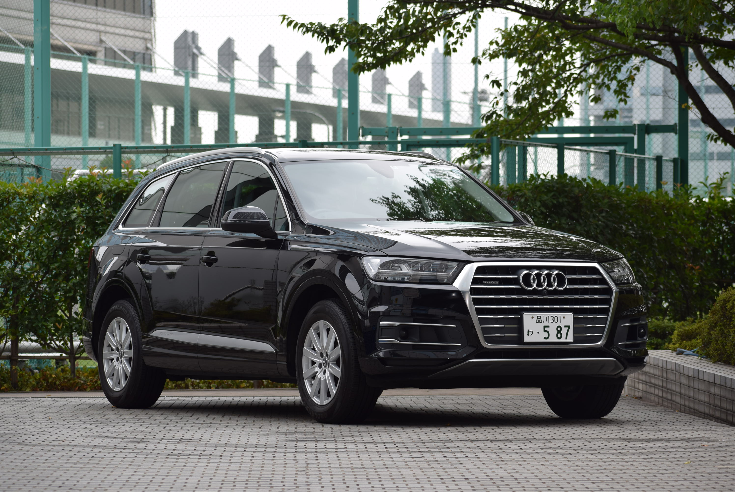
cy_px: 246
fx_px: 2912
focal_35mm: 142
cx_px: 368
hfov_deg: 14.4
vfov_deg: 9.6
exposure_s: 1/125
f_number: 5.6
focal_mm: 95
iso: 100
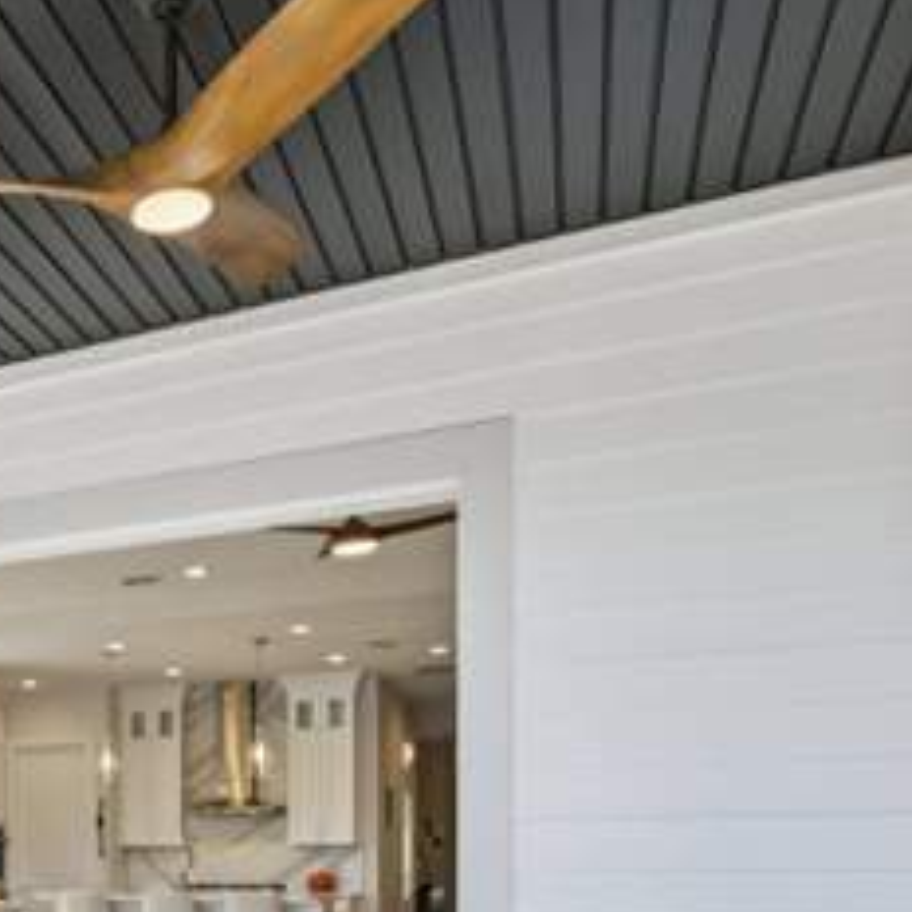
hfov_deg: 33.3
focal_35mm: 41
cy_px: 845
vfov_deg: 37.8
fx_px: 1222
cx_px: -185
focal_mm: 14
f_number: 8
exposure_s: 1/20
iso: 100
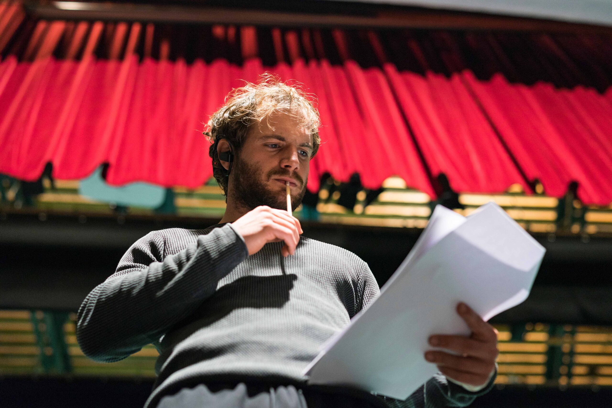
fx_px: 850
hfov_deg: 39.6
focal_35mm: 50
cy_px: 204
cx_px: 306
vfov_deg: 27.0
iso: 800
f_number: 2.5
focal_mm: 50
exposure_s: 1/80
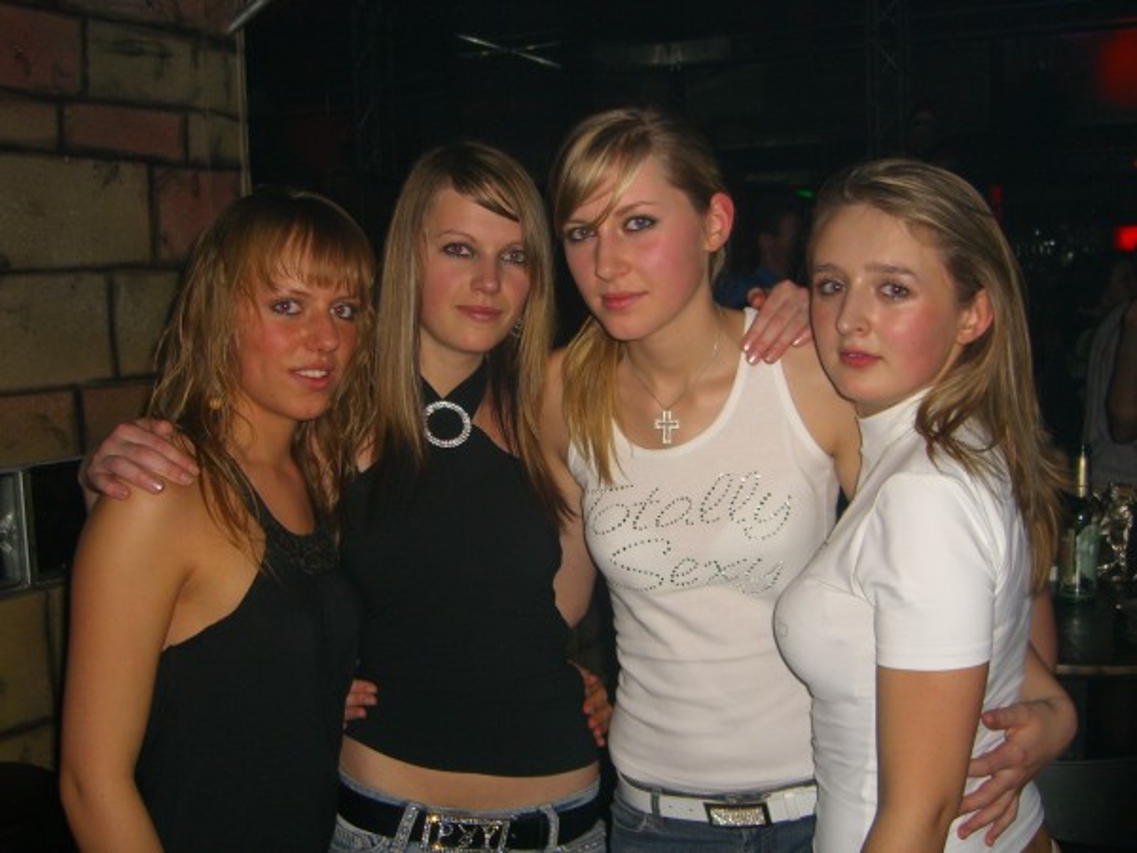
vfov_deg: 37.7
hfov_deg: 49.0
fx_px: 1248
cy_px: 426
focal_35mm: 38
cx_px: 568
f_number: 2.8
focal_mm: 7.9
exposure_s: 1/60
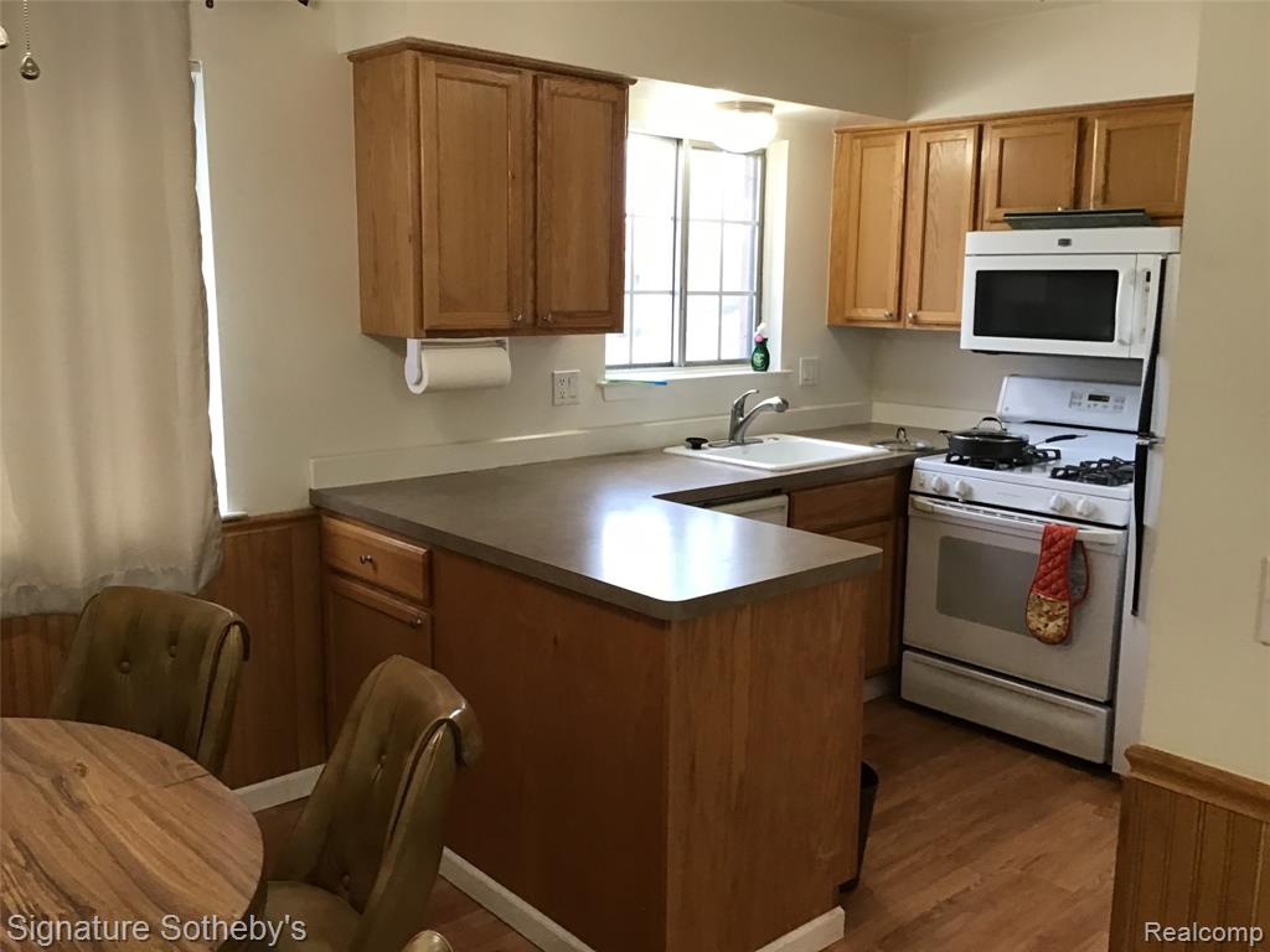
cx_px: 635
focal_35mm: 31
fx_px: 1137
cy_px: 476
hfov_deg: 58.4
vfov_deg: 45.4
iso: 100
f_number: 2.4
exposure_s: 1/30
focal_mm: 3.3
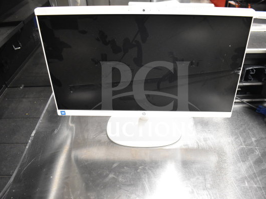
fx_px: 231
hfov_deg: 59.9
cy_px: 101
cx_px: 145
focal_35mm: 30
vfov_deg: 46.8
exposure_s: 1/30
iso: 3200
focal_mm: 18
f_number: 3.5
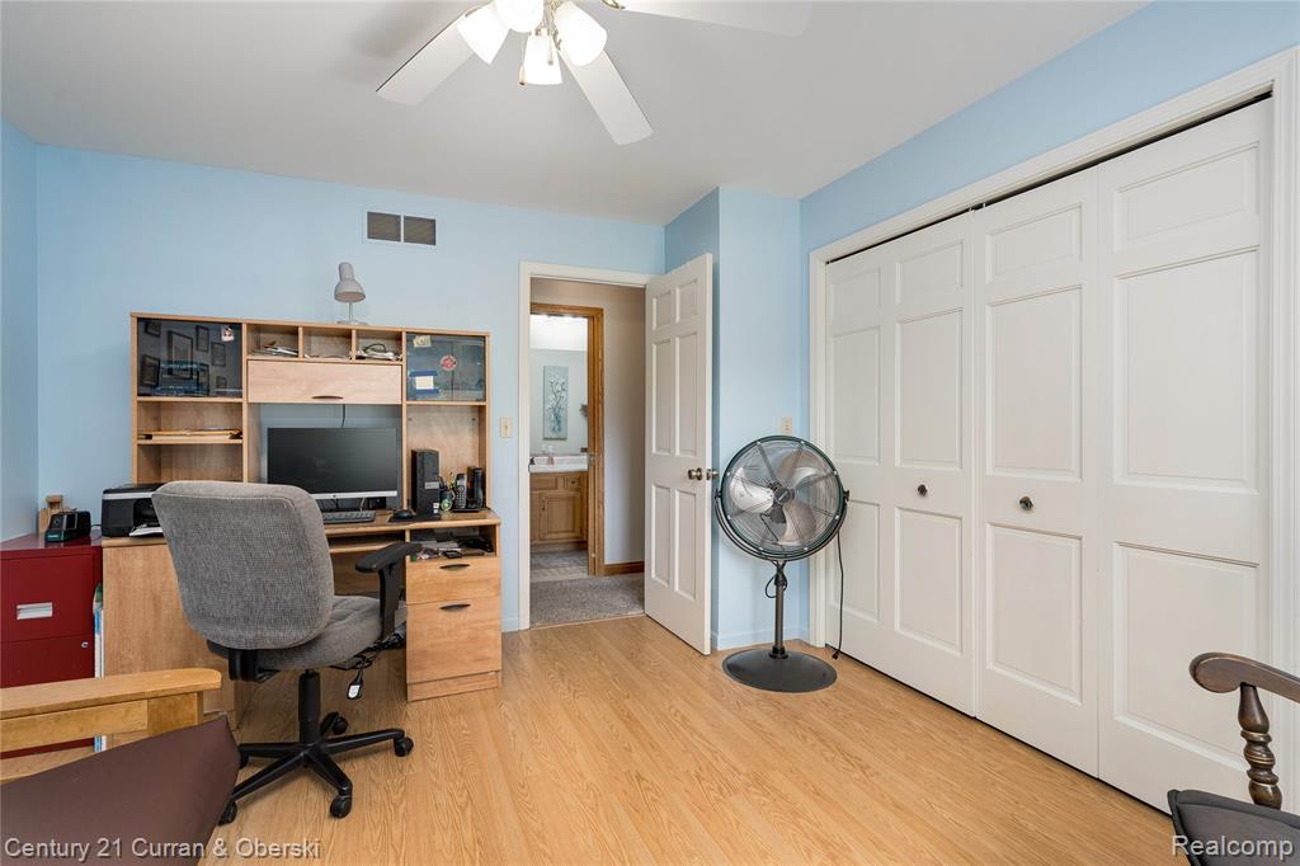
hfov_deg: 96.8
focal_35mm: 16
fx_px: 578
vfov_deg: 73.7
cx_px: 650
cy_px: 433
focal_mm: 16
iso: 400
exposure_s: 1/250
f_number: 7.1
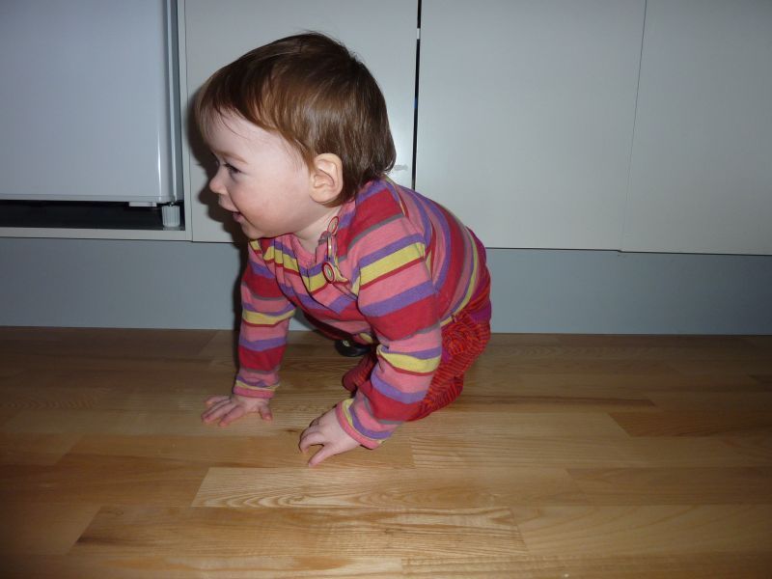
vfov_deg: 54.9
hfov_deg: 69.4
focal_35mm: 25
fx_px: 558
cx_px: 386
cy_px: 290
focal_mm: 4.1
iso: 100
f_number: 3.3
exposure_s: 1/125
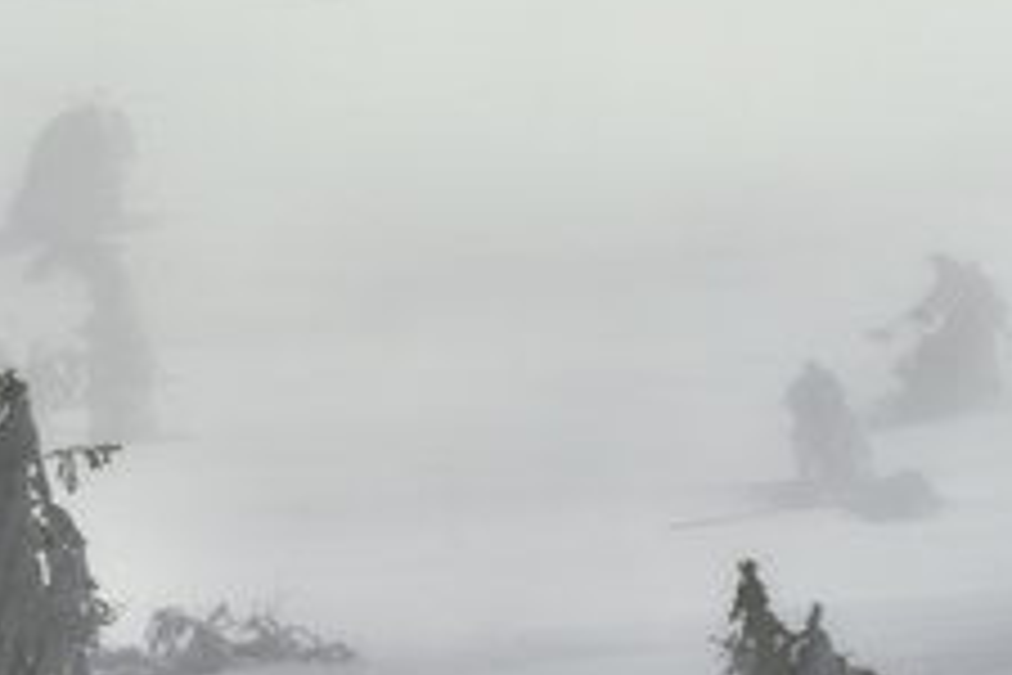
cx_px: -31
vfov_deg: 2.8
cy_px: 261
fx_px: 13858
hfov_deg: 4.2
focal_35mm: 493
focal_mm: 185
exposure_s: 1/5000
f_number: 11
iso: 250
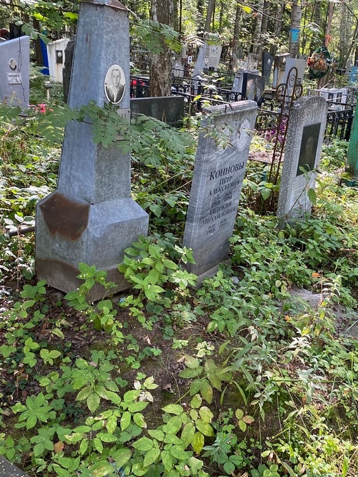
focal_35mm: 35
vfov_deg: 52.6
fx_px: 482
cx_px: 250
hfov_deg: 40.0
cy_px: 237
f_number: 1.8
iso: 125
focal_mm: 4.25
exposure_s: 1/121
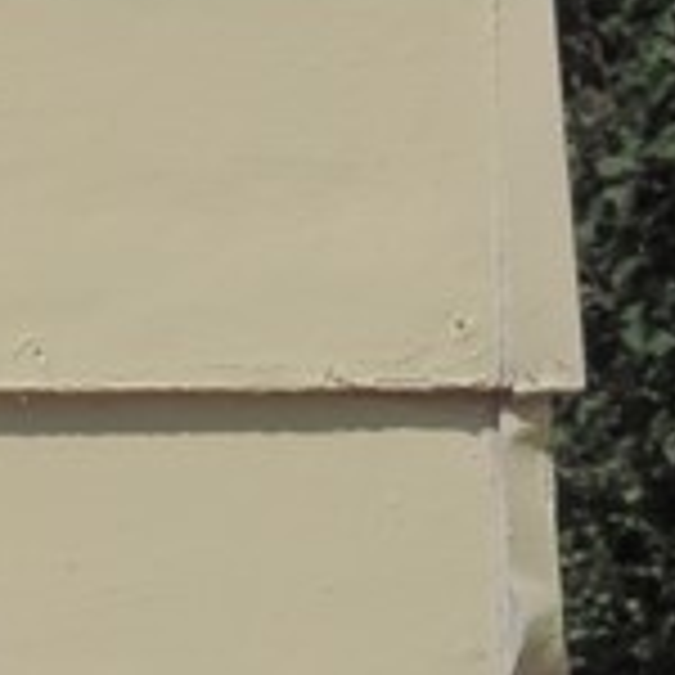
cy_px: -252
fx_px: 18002
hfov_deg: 2.1
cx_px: -315
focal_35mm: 816
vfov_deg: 2.1
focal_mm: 24
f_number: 4.3
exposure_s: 1/2000
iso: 125
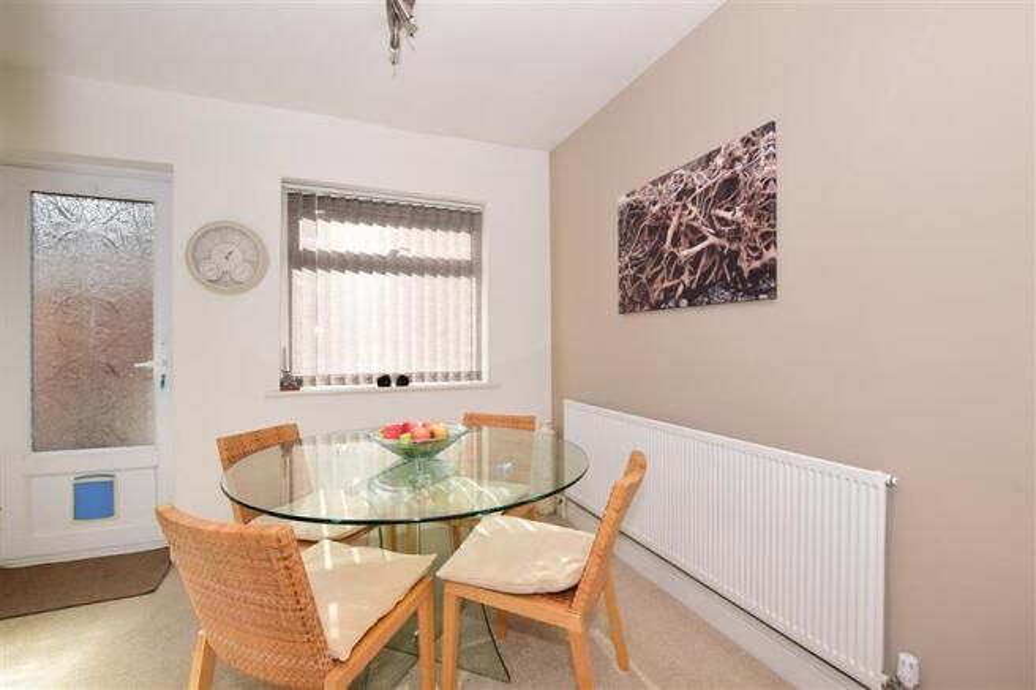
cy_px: 345
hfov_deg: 100.4
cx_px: 518
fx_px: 432
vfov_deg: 77.3
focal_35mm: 15
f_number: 11
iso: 400
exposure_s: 1/160
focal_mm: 10
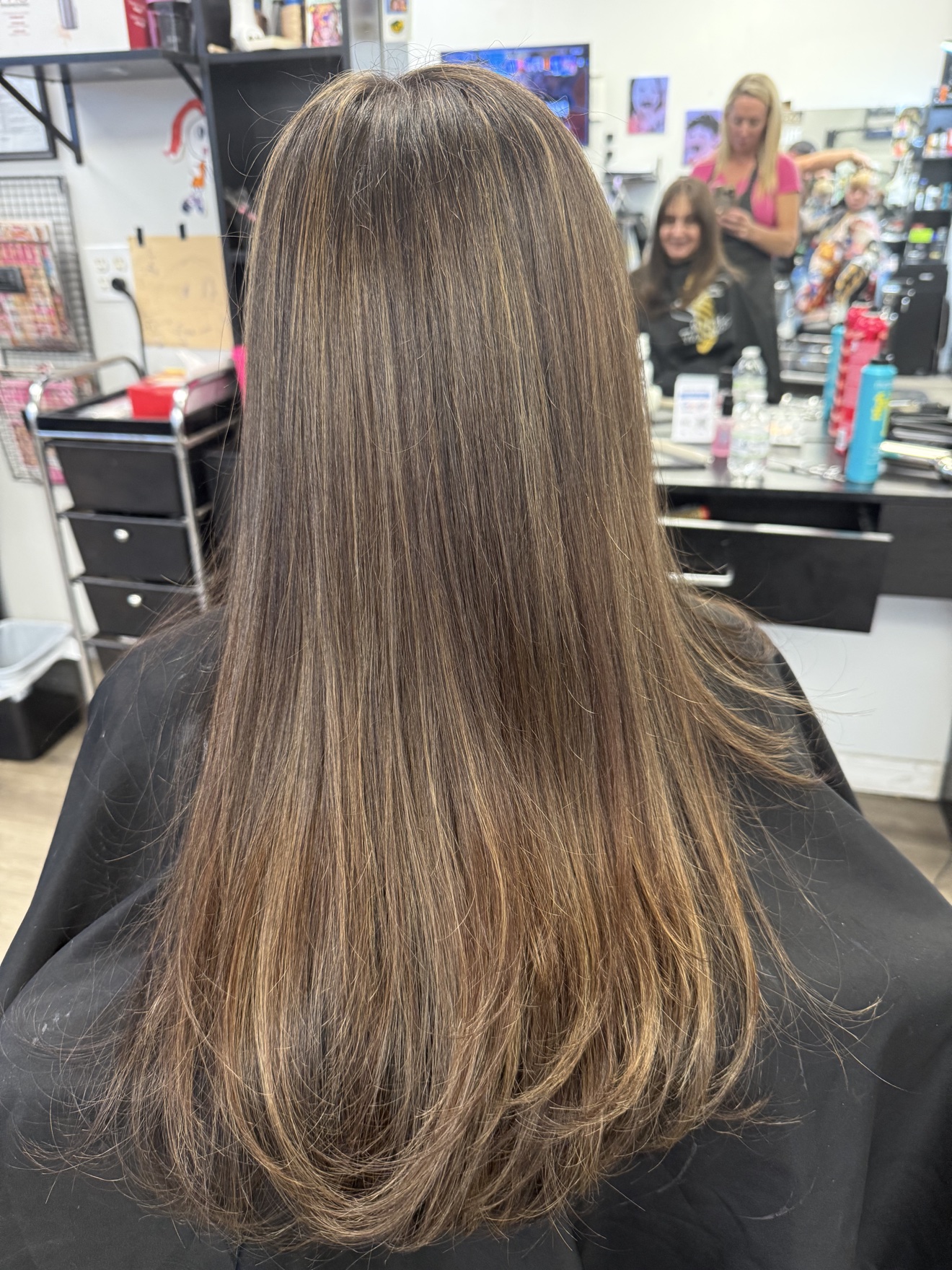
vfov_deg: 71.6
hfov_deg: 56.8
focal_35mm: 24
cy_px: 635
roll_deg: +0.7
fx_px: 880
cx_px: 476
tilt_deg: -25.7
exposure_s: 1/60
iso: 250
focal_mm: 6.76
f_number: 1.78
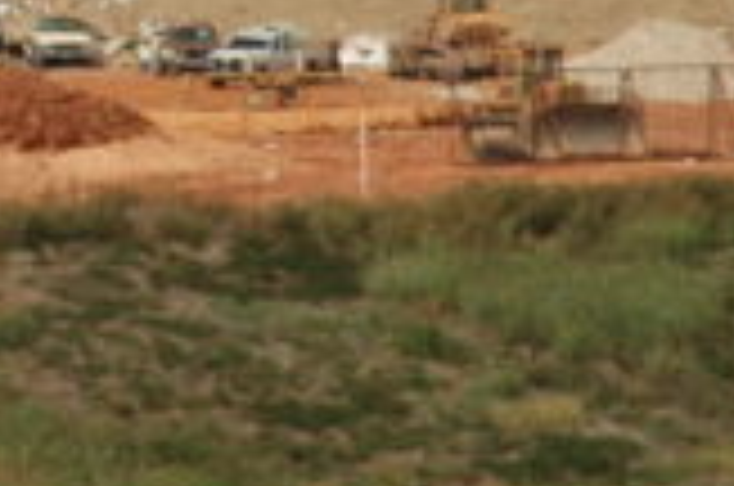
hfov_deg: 3.1
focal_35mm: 659
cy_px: -148
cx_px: -293
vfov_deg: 2.1
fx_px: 13410
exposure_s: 1/500
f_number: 14
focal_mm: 70
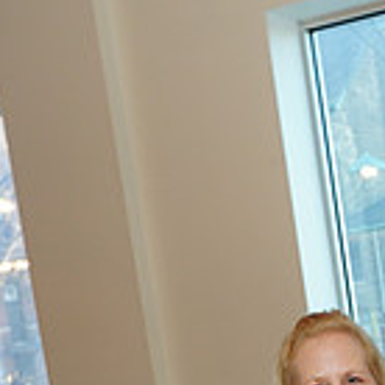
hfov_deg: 18.6
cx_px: 511
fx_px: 1082
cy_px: 420
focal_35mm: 86
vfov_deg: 19.4
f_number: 5.6
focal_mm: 24
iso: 640
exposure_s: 1/80
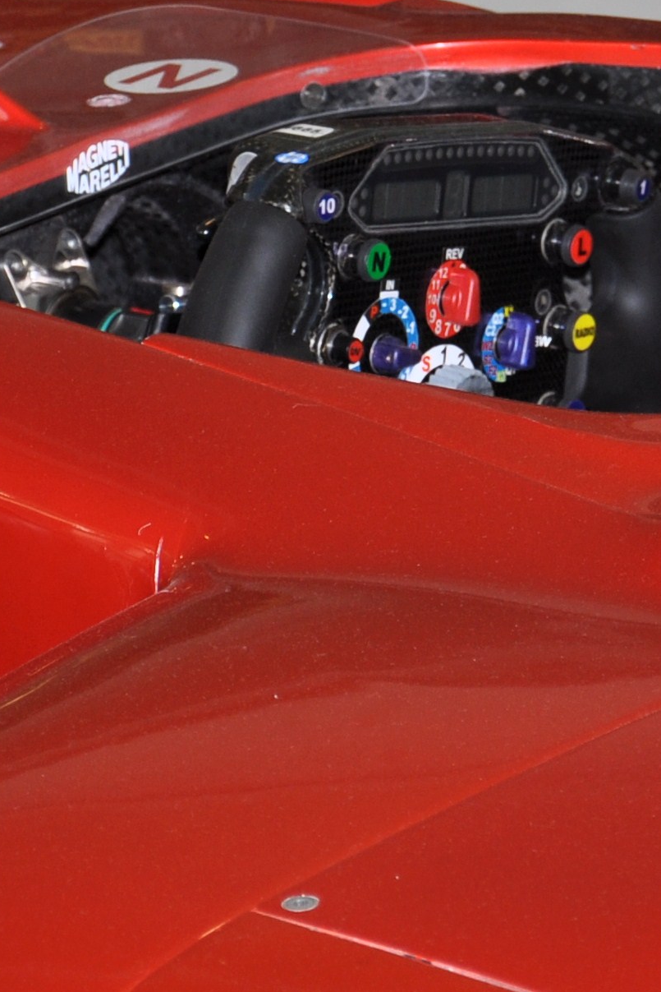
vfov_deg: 6.2
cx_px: 593
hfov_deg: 4.2
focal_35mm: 330
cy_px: 280
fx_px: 9085
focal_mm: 62
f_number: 5.3
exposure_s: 1/60
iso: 200
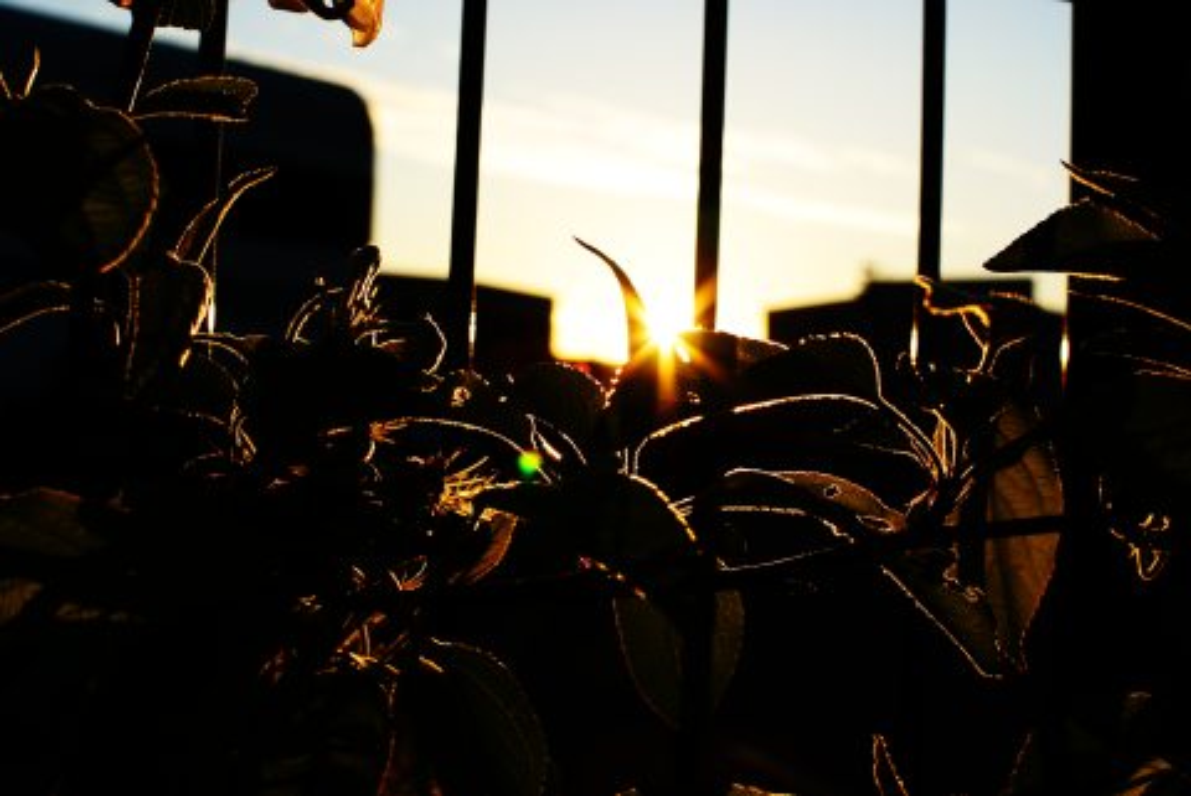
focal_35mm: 49
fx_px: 1623
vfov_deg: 27.6
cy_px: 398
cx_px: 596
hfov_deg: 40.3
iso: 100
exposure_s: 1/320
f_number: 6.3
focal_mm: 18.5
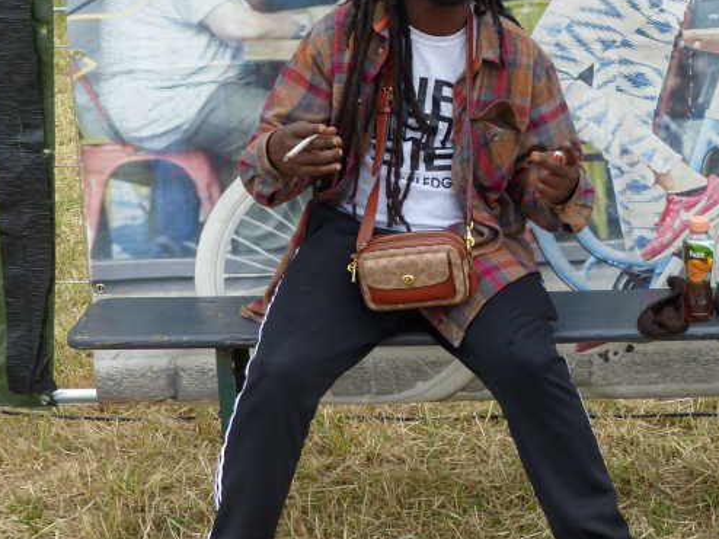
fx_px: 1599
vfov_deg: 19.0
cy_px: 166
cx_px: 643
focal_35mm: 77
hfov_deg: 24.6
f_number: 4
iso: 100
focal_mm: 6.8
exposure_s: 1/200
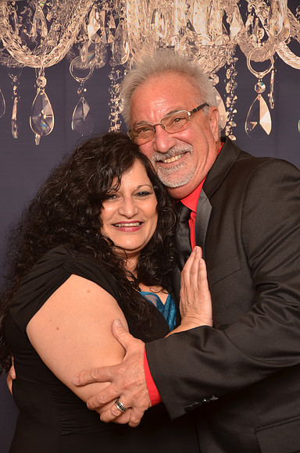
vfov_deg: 21.0
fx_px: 1225
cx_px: 150
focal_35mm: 98
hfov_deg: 14.0
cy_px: 226
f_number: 5.6
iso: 200
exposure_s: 1/80
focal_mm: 65
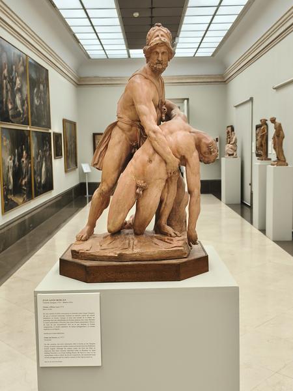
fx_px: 440
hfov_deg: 36.8
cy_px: 196
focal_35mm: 39
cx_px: 146
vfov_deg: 47.9
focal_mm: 6.14
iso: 1000
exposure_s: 1/33.3
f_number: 1.65
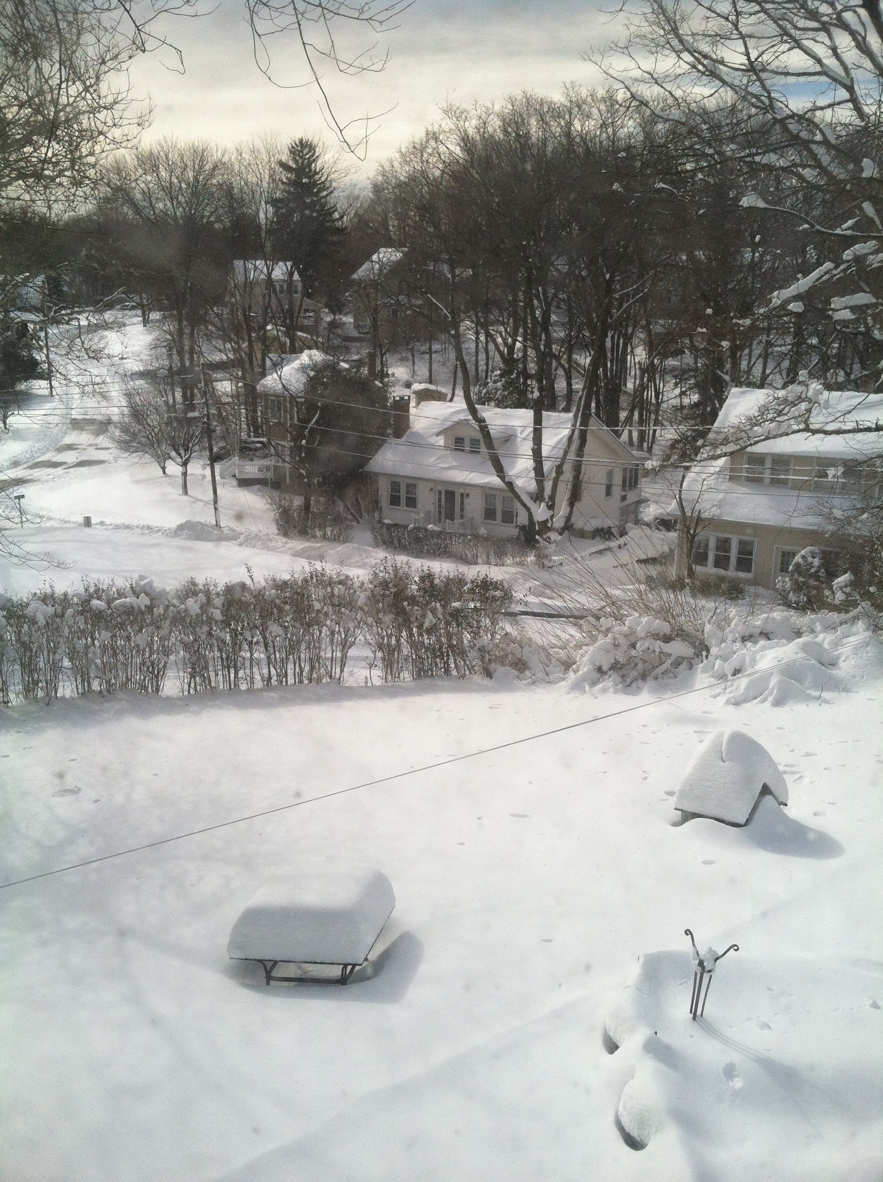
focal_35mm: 35
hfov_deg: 40.6
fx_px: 1194
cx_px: 442
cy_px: 591
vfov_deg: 52.7
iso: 80
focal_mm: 3.85
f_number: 2.8
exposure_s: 1/2000
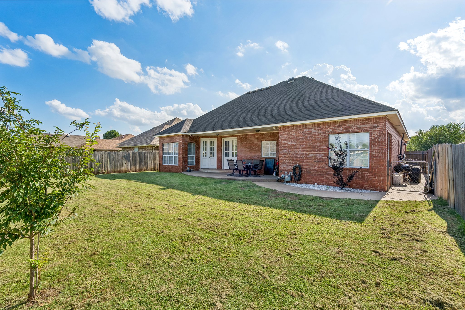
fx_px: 207
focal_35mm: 16
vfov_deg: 73.7
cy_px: 155
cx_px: 232
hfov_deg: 96.7
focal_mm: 16
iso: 200
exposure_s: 1/640
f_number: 8
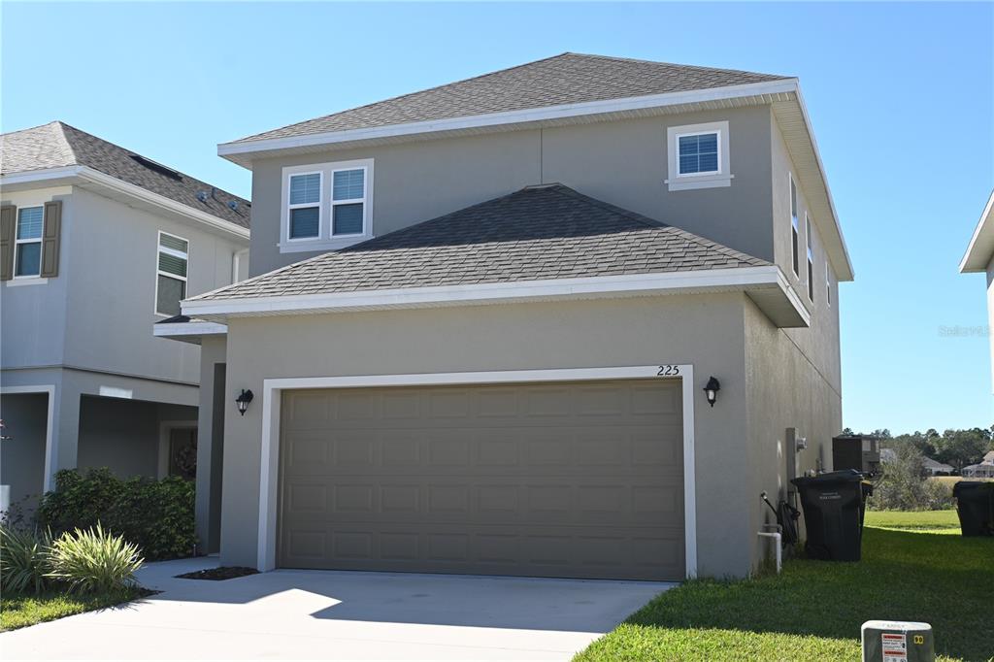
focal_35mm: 39
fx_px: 1076
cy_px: 331
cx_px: 497
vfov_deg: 34.2
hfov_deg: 49.6
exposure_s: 1/200
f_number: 7.1
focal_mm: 26
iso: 100
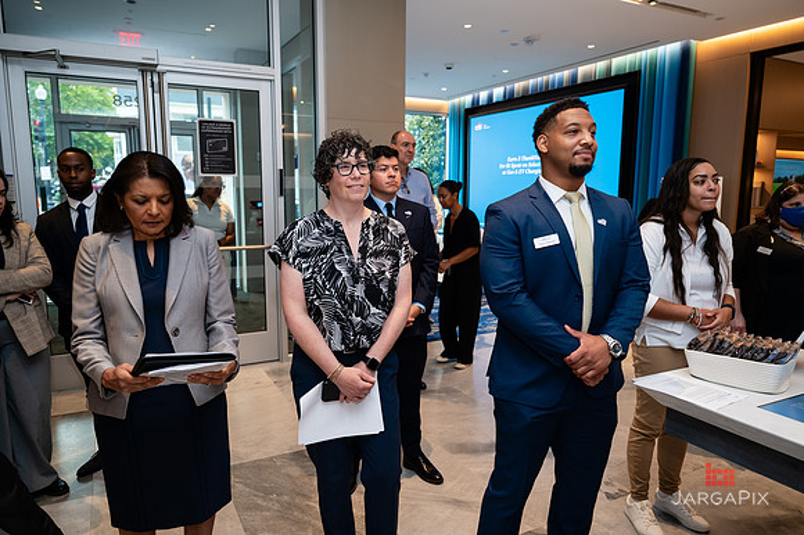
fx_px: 546
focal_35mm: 24
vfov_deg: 52.2
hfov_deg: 72.7
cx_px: 402
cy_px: 268
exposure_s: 1/160
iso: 400
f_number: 3.2
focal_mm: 24
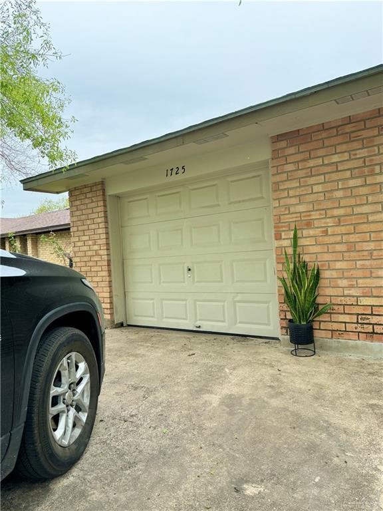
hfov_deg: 56.8
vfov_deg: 71.6
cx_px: 192
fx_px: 354
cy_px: 256
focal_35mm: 24
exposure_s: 1/1560
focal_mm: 6.86
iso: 80
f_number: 1.78
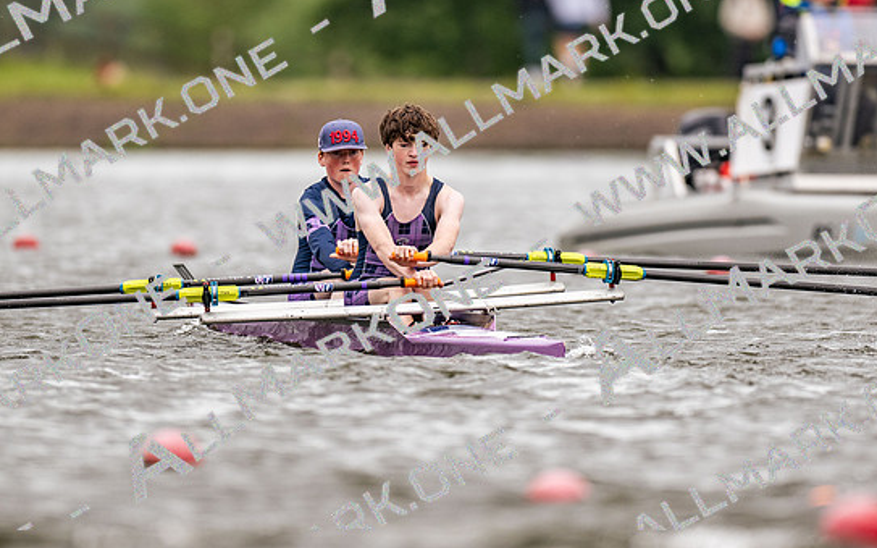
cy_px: 254
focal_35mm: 980
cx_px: 455
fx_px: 23416
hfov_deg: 2.1
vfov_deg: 1.3
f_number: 4
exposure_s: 1/2500
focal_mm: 600
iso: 320
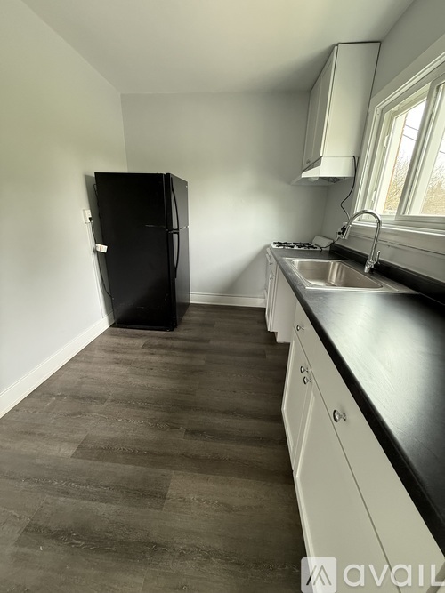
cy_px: 296
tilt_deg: -19.4
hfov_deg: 85.7
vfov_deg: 102.1
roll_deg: -1.5
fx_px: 240
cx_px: 222
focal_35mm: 14
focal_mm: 2.22
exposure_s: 1/67
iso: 320
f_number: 2.2
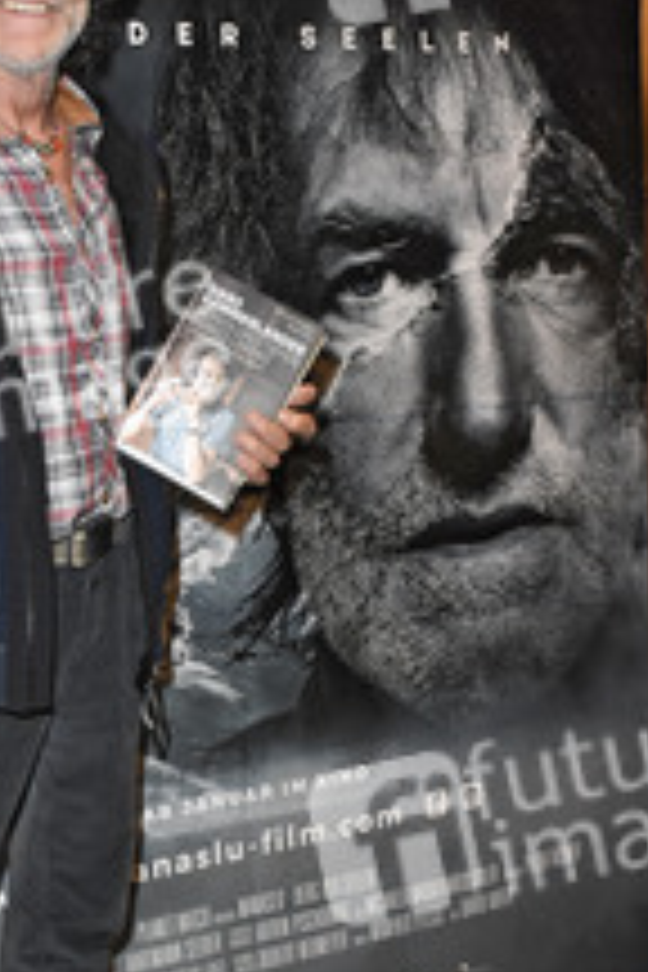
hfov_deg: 21.0
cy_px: 594
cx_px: 130
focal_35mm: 64
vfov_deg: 31.3
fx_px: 1726
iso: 5000
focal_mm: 23
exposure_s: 1/60
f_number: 6.3
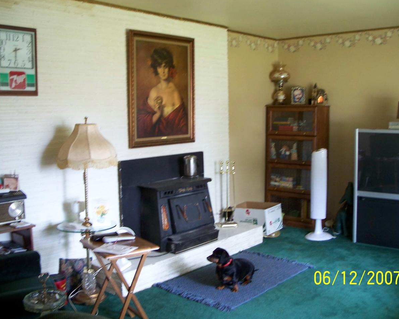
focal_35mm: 39
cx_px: 209
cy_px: 159
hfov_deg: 46.8
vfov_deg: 38.2
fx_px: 461
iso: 200
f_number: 2.8
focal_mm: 7.8
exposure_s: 1/10
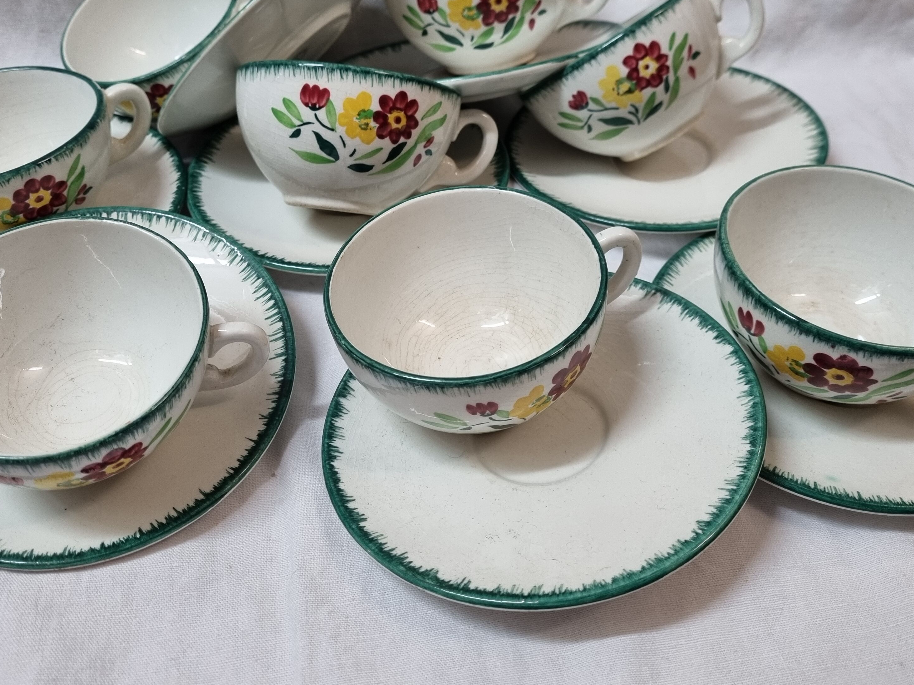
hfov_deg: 51.3
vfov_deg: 39.3
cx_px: 445
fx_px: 951
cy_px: 242
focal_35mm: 36
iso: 160
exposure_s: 1/50
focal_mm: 5.4
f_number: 1.8
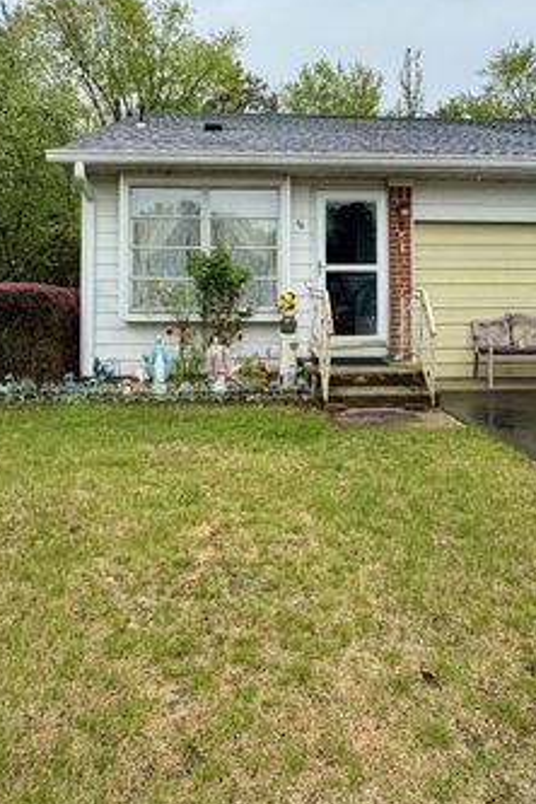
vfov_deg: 64.0
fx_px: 625
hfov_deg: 46.4
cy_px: 278
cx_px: 270
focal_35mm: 28
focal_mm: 2.22
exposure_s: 1/651
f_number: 2.2
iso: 40
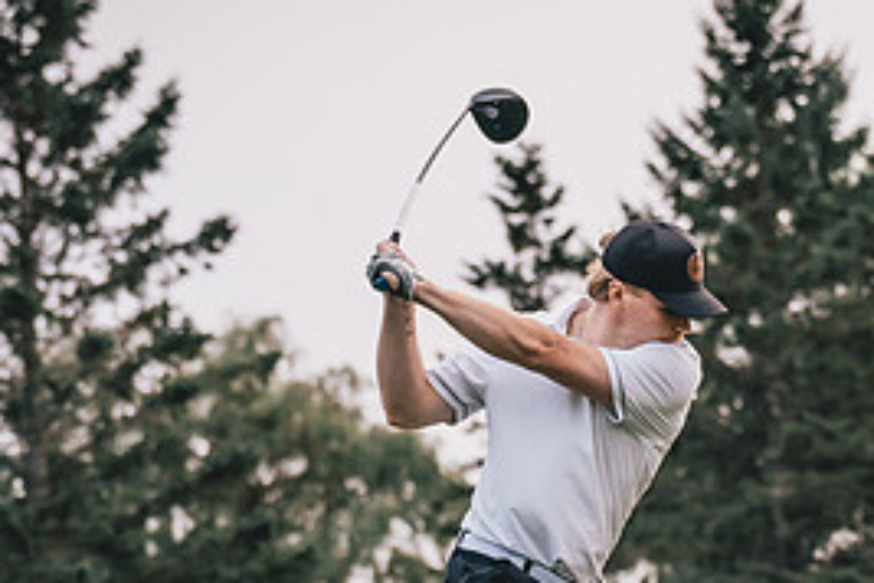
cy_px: 565
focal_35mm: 215
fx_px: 5219
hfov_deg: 9.6
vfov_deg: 6.4
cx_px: 642
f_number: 2.8
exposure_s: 1/800
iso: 400
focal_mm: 66
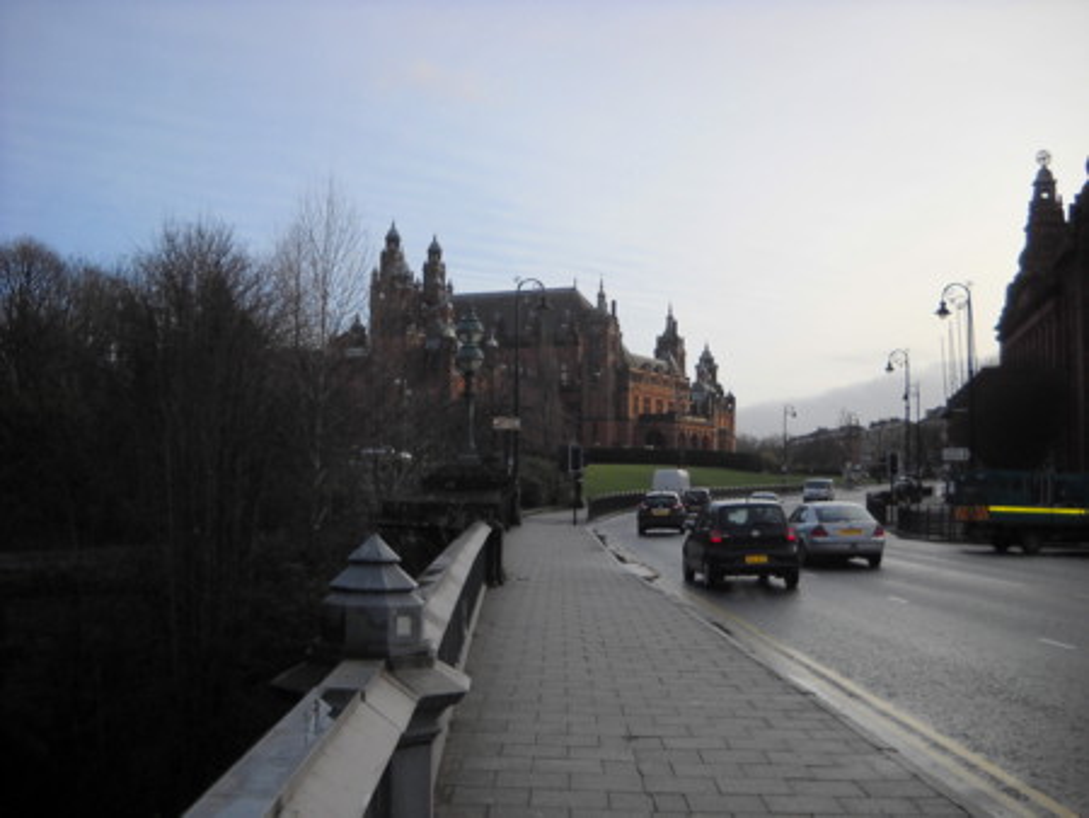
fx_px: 1291
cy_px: 409
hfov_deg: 45.8
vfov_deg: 35.2
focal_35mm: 41
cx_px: 544
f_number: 5.5
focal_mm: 6.72
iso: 64
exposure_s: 1/239
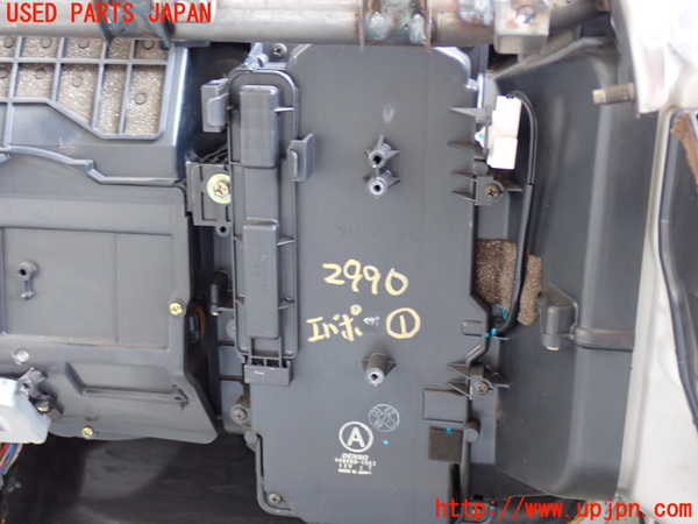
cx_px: 349
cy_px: 262
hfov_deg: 40.4
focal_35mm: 47
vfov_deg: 30.9
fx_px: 948
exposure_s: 1/20
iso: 800
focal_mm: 8.4
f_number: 3.1
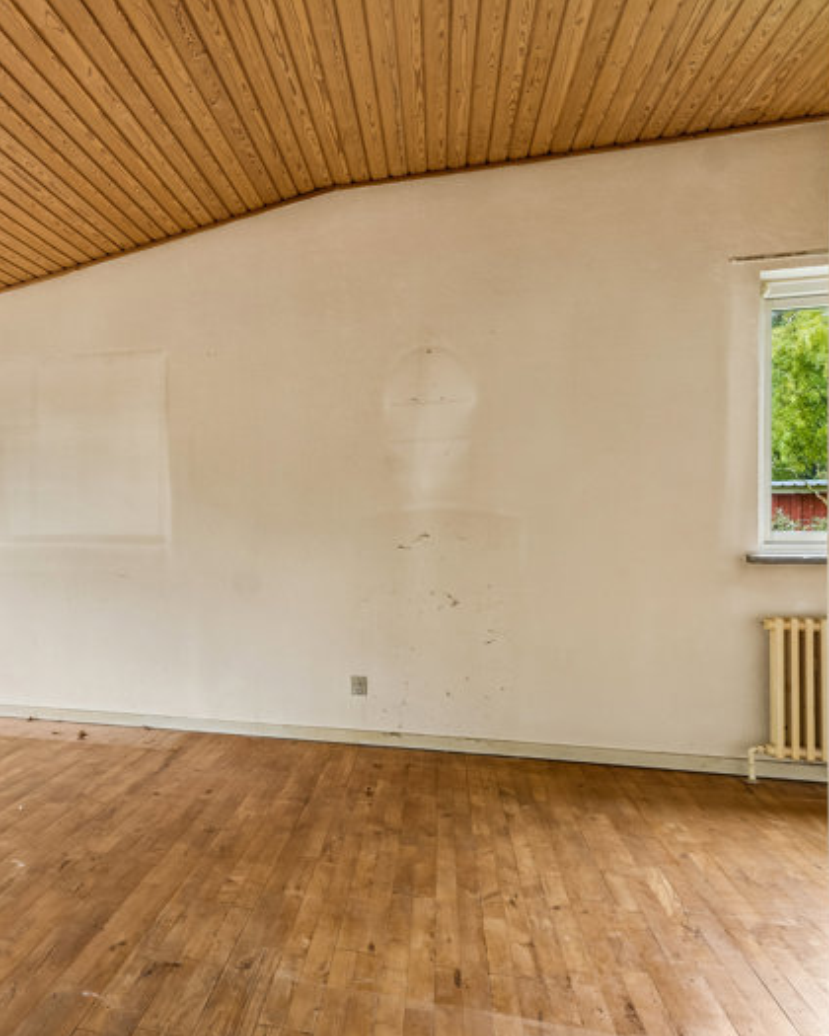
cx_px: 124
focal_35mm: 30
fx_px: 920
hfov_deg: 45.1
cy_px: 524
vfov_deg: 58.8
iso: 200
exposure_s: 1/8
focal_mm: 14
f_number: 8
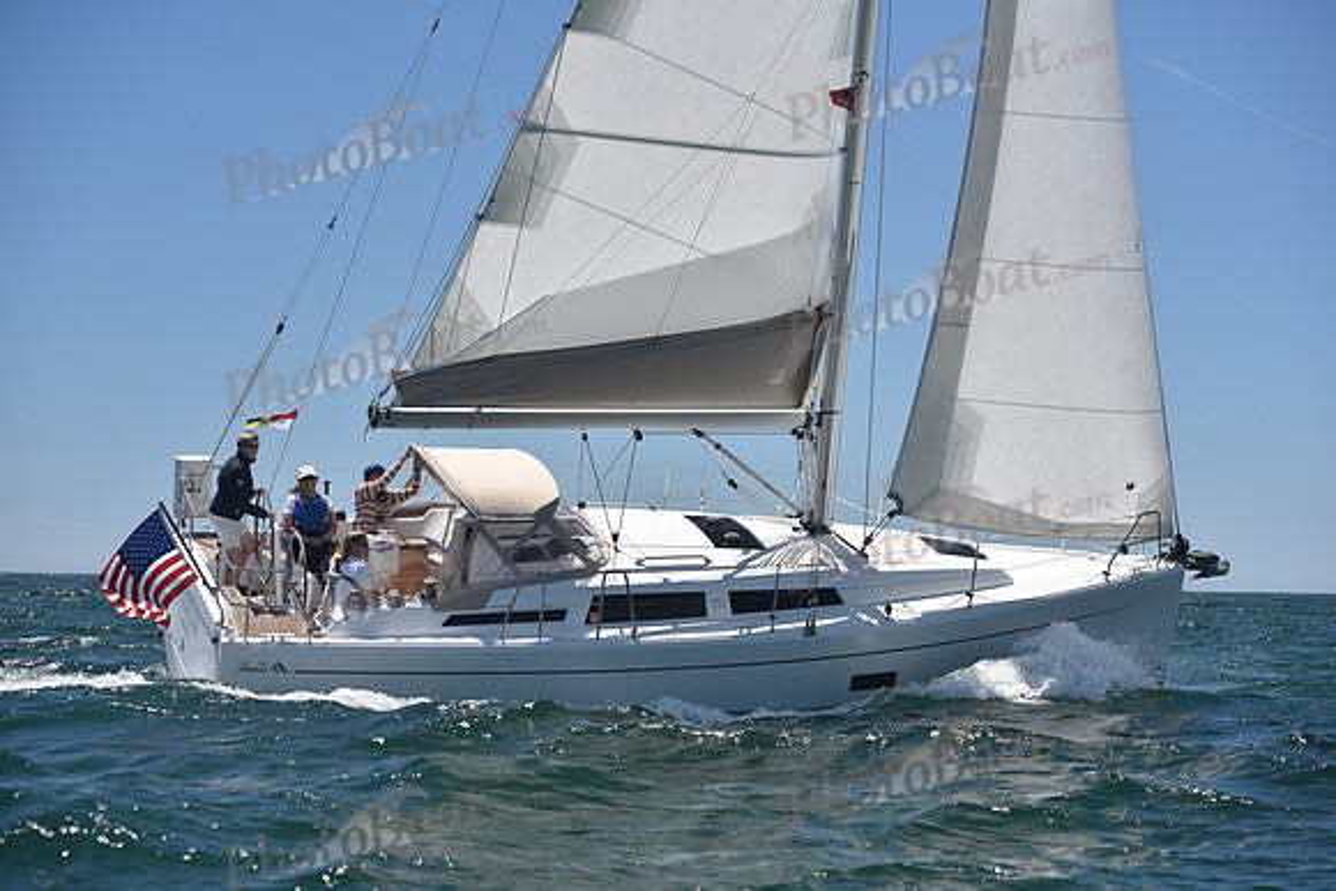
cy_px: 446
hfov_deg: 28.8
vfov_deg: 19.5
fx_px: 2598
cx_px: 668
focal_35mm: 70
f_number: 5
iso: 200
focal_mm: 70
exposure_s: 1/1000
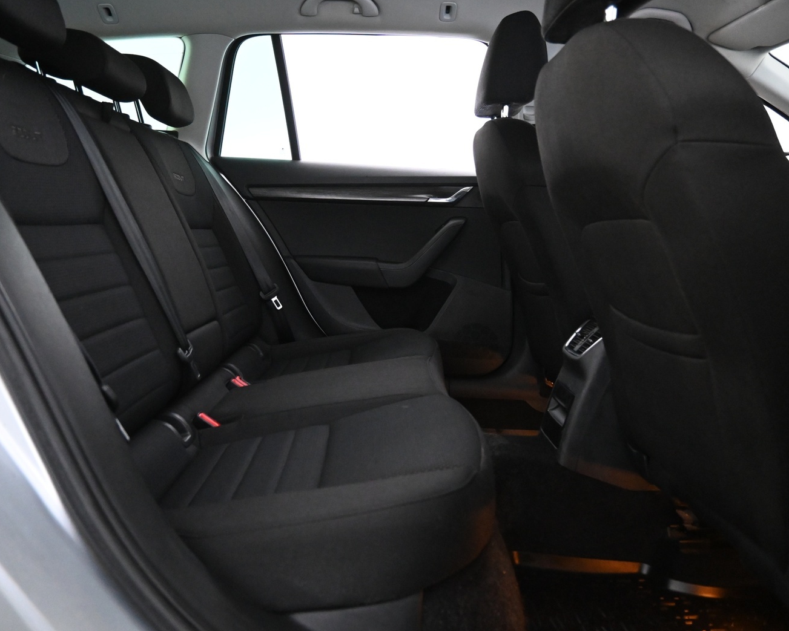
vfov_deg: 51.5
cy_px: 306
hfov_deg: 62.1
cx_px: 363
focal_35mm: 28
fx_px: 654
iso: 4500
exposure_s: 1/25
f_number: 3.5
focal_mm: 16
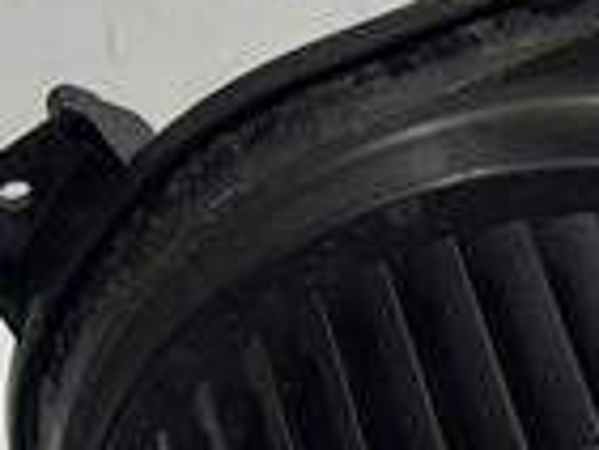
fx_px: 3776
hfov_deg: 9.0
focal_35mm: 218
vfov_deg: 6.8
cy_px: 484
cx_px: 646
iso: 80
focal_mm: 6.86
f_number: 1.78
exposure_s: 1/50
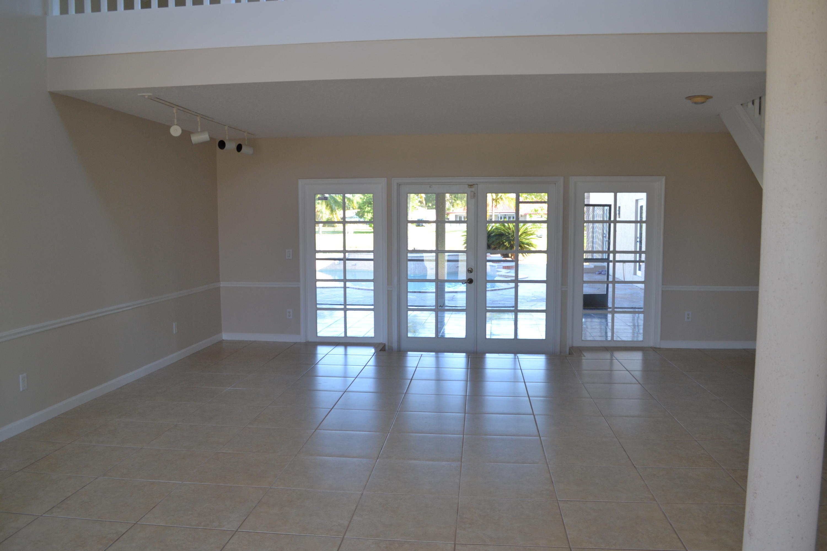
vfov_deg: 47.9
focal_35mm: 27
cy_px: 276
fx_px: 620
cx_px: 414
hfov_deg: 67.4
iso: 400
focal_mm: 18
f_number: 5
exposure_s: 1/100
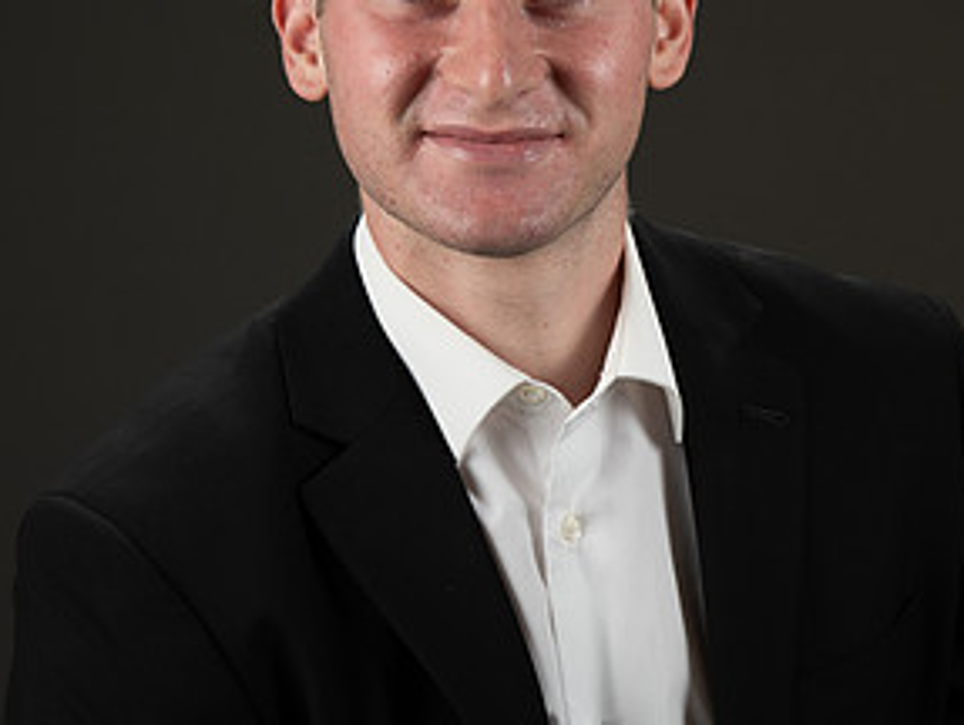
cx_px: 487
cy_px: 245
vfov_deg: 9.8
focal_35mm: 152
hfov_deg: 13.0
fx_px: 4238
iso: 64
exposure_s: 1/180
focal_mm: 101
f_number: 8
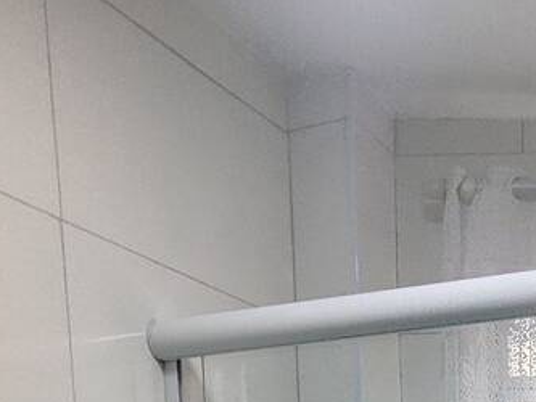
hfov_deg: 26.8
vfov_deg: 15.7
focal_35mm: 69
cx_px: 523
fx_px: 1069
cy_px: 854
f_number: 2.2
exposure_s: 1/60
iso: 121
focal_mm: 1.65
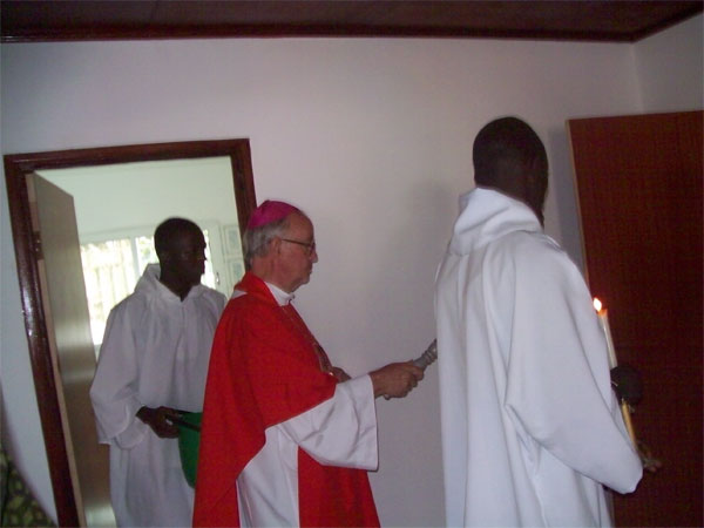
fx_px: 732
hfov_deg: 51.4
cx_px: 352
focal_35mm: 36
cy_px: 264
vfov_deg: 39.7
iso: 160
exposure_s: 1/64
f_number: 2.7
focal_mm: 6
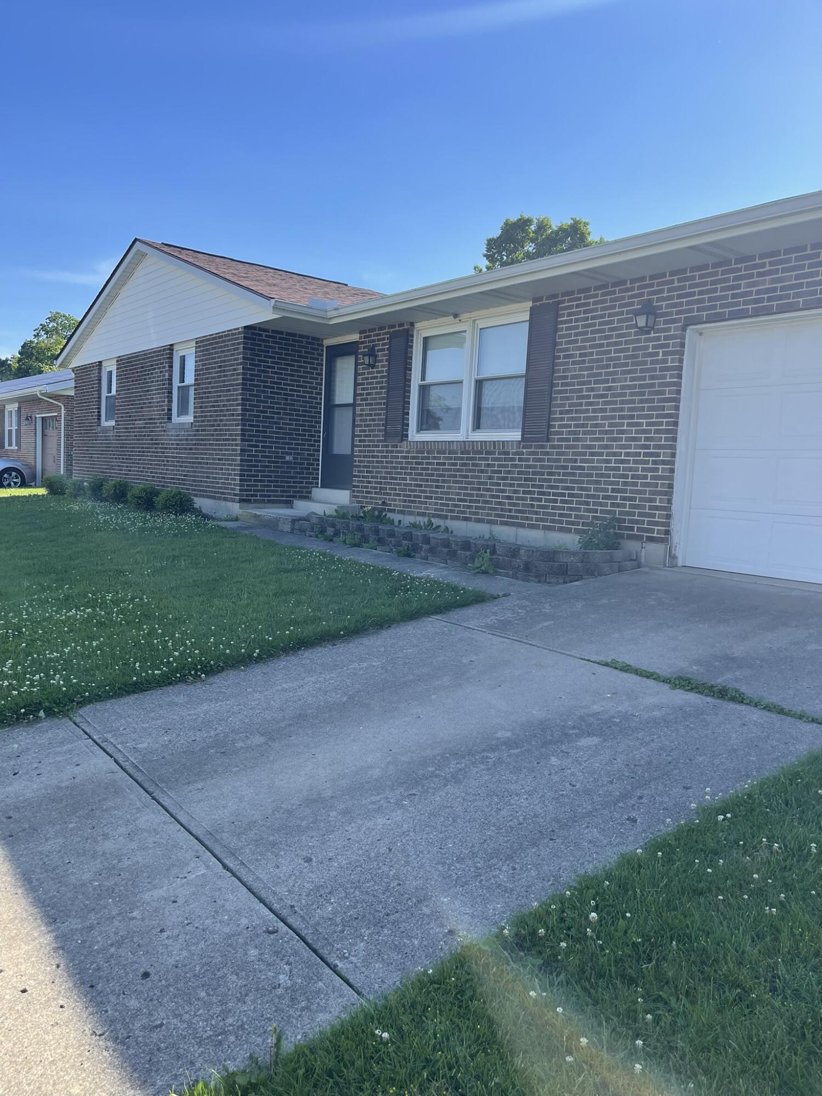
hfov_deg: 54.9
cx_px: 411
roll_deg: -3.3
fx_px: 792
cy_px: 548
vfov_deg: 69.4
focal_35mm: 25
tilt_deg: -4.7
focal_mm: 5.1
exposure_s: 1/1821
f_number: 1.6
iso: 32
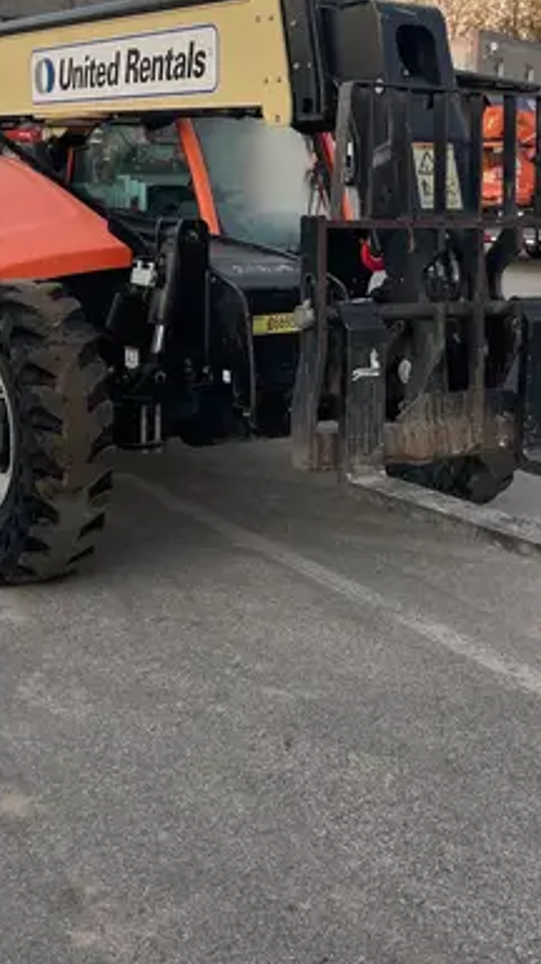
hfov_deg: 22.1
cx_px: 381
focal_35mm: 54
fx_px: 1380
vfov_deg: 38.1
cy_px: 329
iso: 32
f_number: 1.6
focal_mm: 4.2
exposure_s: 1/121
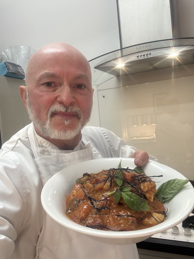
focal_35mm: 30
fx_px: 224
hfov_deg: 46.8
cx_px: 97
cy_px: 130
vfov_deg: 60.0
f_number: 1.9
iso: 125
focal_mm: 2.69
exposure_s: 1/50
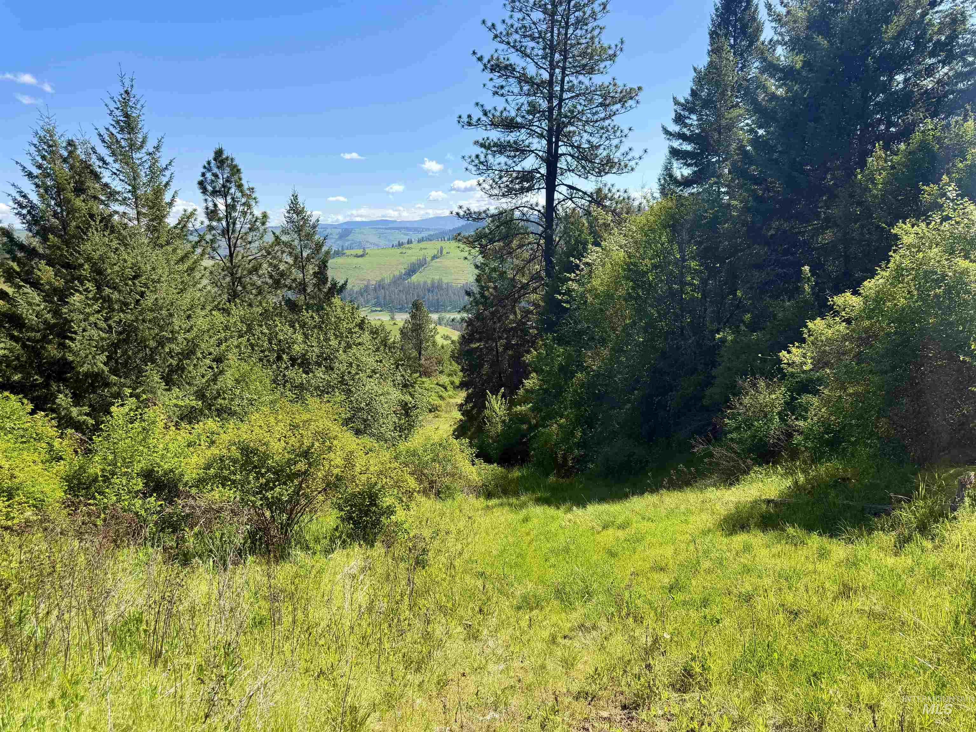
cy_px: 366
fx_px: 677
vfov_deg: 56.8
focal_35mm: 24
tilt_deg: -10.1
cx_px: 488
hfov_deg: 71.6
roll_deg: +1.6
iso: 80
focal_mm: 6.76
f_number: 1.78
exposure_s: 1/2703
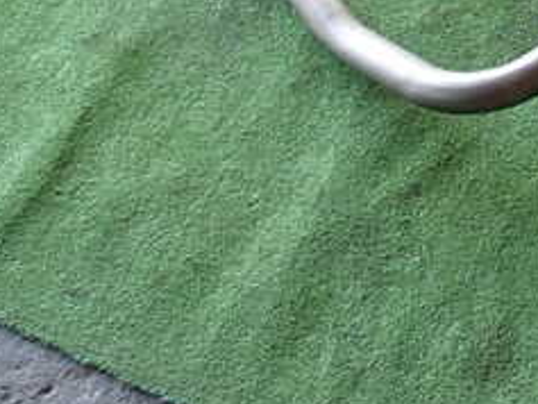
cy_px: -18
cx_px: 667
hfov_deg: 20.0
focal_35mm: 91
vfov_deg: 15.9
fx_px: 1415
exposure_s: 1/60
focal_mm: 6.37
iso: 200
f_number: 2.5
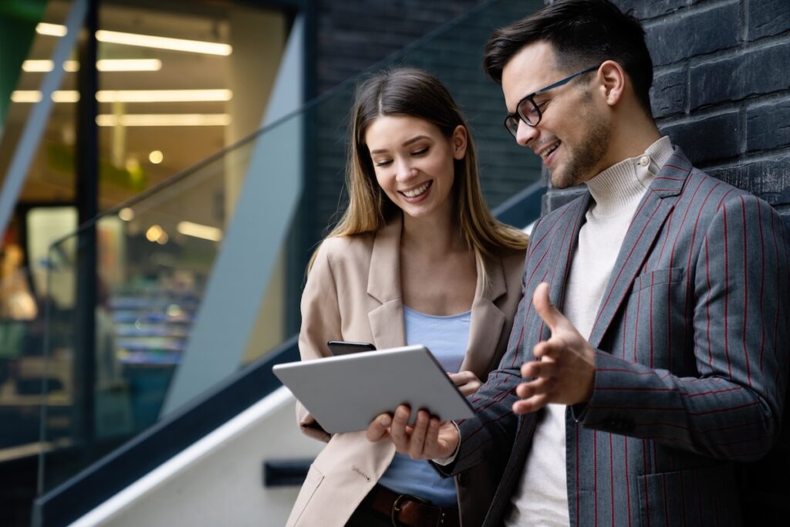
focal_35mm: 70
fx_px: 1536
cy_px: 264
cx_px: 395
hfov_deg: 28.8
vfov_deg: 19.5
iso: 500
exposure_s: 1/250
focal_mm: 70
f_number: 2.8
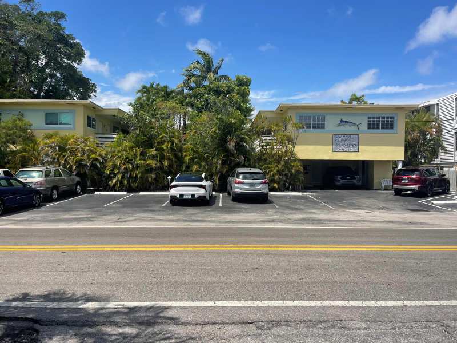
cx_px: 228
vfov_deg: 54.9
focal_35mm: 25
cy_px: 172
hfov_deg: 69.4
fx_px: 330
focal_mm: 5.1
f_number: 1.6
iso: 32
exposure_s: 1/4717
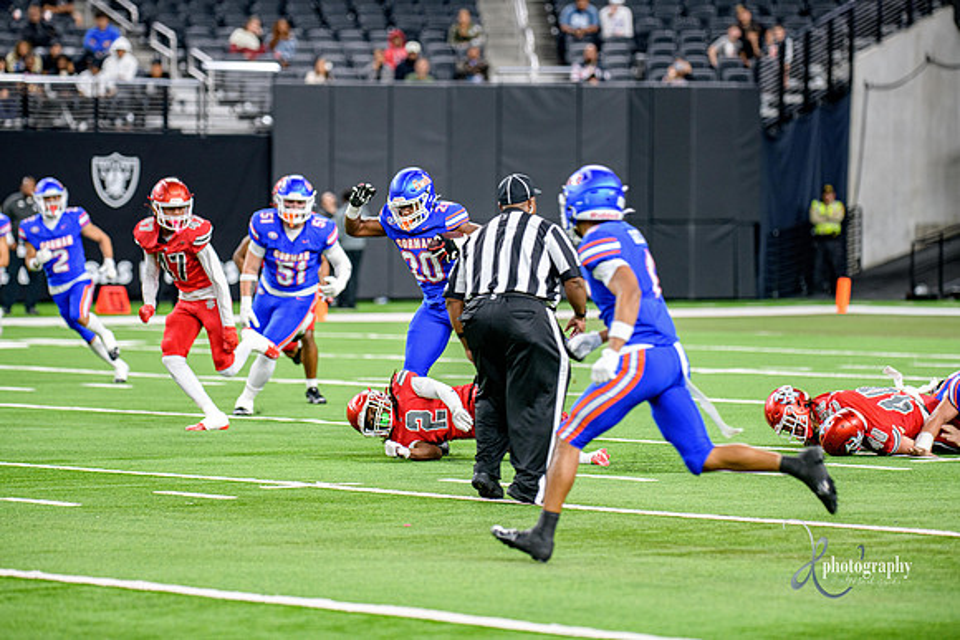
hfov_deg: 10.5
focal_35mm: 195
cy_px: 320
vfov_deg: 7.0
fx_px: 5201
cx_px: 480
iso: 1250
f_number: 2.8
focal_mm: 195
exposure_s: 1/400
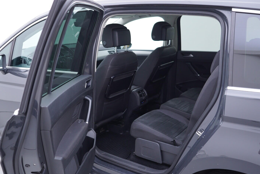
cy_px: 87
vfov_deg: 35.9
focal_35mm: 37
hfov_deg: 51.9
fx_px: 267
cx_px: 129
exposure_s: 1/40
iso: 160
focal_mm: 24
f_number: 2.8
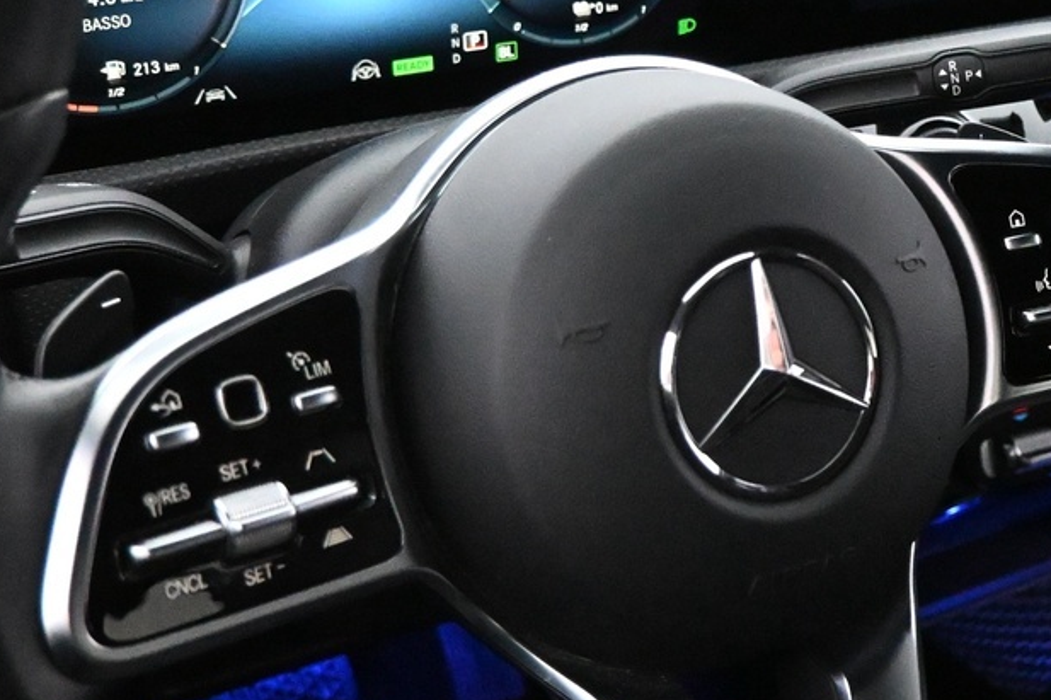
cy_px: 307
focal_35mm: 63
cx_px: 865
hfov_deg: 31.0
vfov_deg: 21.5
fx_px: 1839
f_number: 3.5
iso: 9000
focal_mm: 16
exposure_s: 1/60
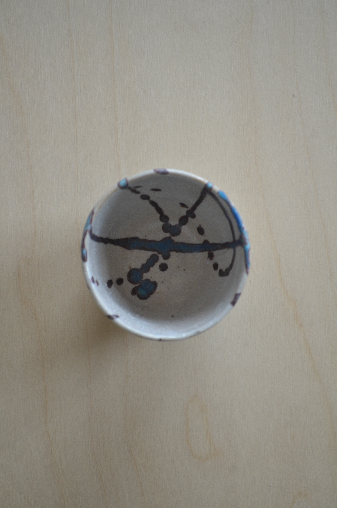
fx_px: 1015
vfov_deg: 28.1
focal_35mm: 72
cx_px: 168
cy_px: 254
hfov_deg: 18.8
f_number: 5.3
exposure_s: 1/60
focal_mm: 48
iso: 720
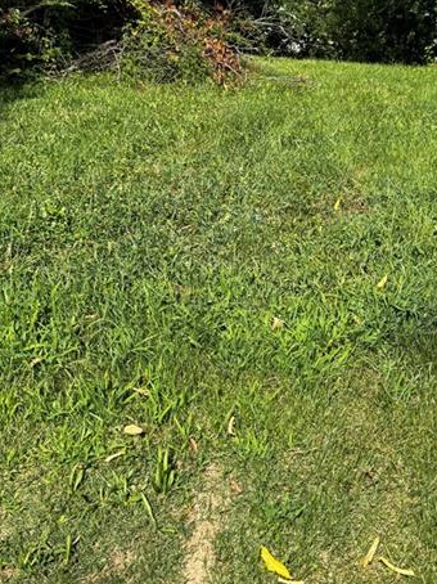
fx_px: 741
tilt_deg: -15.0
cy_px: 202
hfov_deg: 32.5
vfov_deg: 42.5
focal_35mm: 44
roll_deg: -5.7
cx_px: 306
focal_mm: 5.96
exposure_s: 1/1721
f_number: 1.6
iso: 50
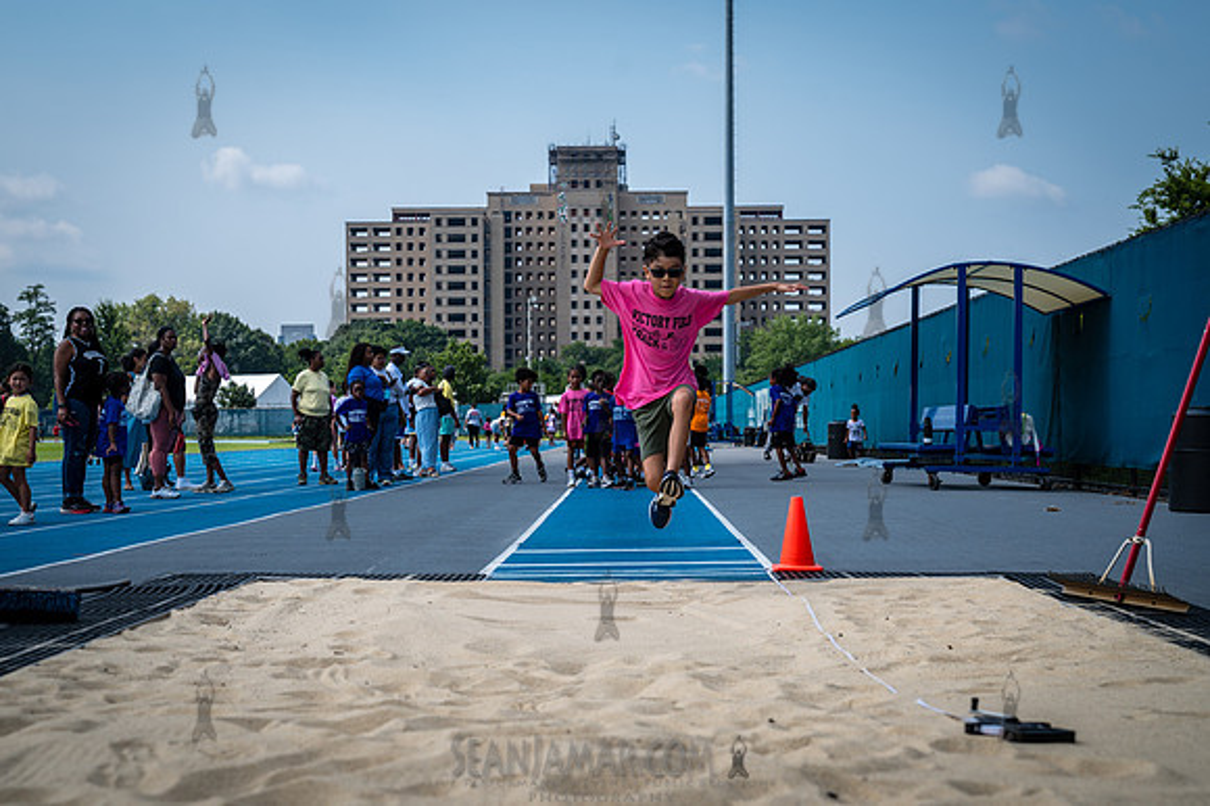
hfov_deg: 33.4
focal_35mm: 60
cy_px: 403
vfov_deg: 22.6
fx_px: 2015
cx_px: 605
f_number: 5
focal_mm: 58
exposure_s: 1/800
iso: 100
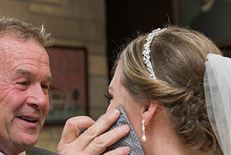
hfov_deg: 14.2
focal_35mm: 144
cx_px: 85
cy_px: 125
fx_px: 924
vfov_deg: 9.5
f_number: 4.5
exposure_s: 1/200
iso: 640
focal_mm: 68
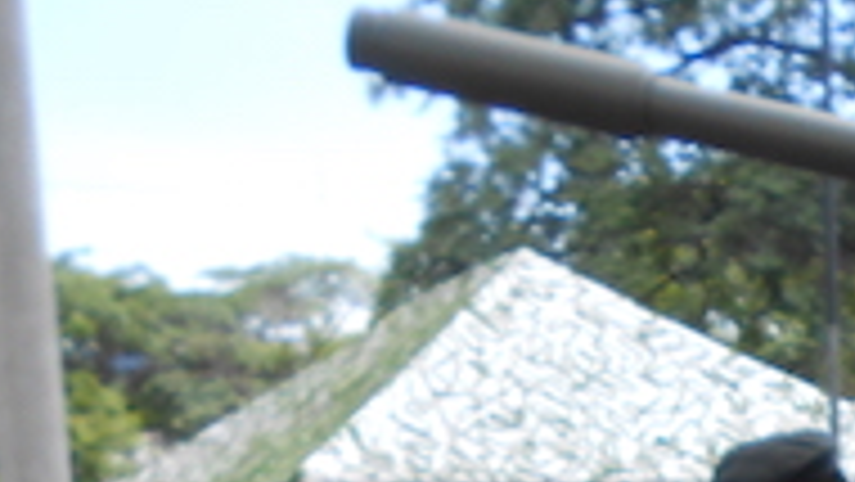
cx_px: 882
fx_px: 2517
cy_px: 1176
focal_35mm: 111
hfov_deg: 18.7
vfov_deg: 9.6
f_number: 3.5
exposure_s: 1/320
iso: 80
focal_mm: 4.6
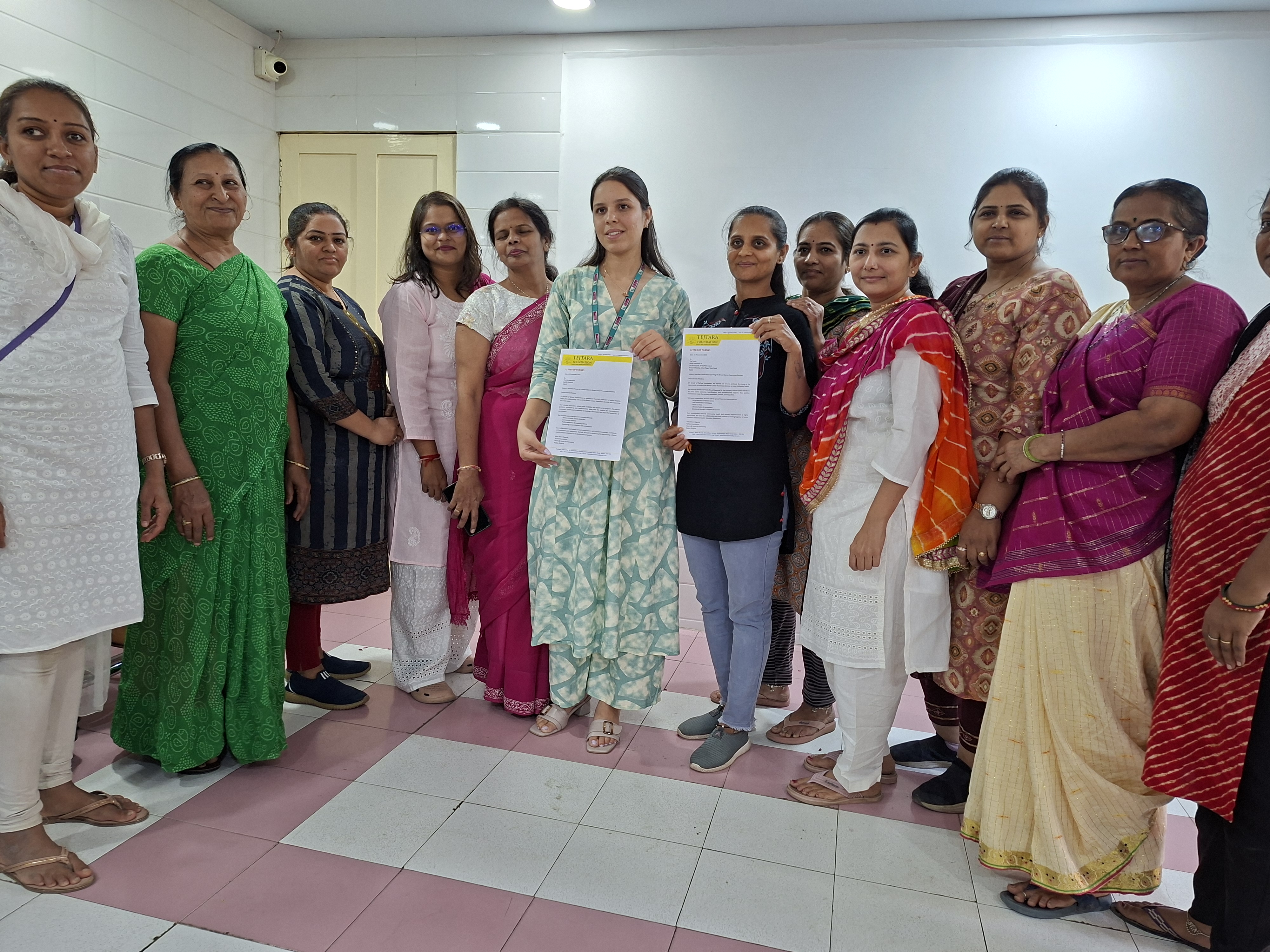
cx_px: 635
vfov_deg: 58.9
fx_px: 844
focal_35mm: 23
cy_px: 476
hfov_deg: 73.9
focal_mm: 5.54
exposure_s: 1/50
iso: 250
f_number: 1.8
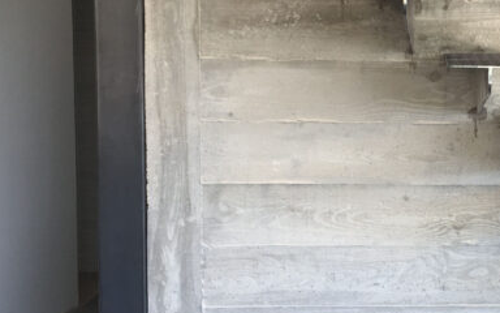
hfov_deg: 23.8
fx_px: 1117
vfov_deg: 15.9
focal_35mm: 82
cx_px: 530
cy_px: 113
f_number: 2.2
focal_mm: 4.15
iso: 25
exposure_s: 1/50
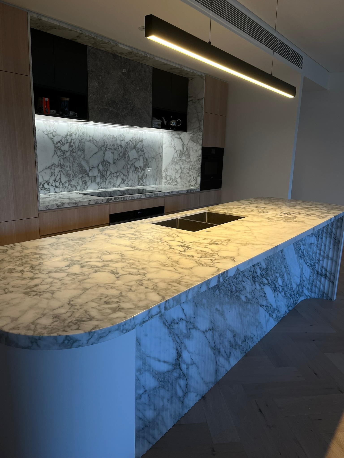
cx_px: 172
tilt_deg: -12.2
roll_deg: -1.4
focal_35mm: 26
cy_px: 229
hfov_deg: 53.1
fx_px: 345
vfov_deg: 67.3
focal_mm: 5.1
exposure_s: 1/100
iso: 50
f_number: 1.6
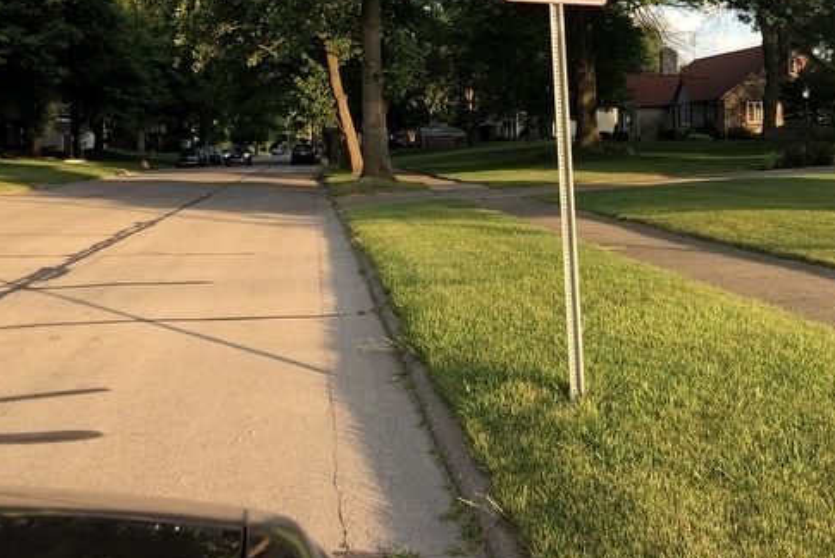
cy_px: 52
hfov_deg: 40.7
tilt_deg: -1.3
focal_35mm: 48
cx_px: 544
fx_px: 1114
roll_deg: +0.9
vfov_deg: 27.1
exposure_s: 1/361
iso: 20
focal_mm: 4
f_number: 1.8
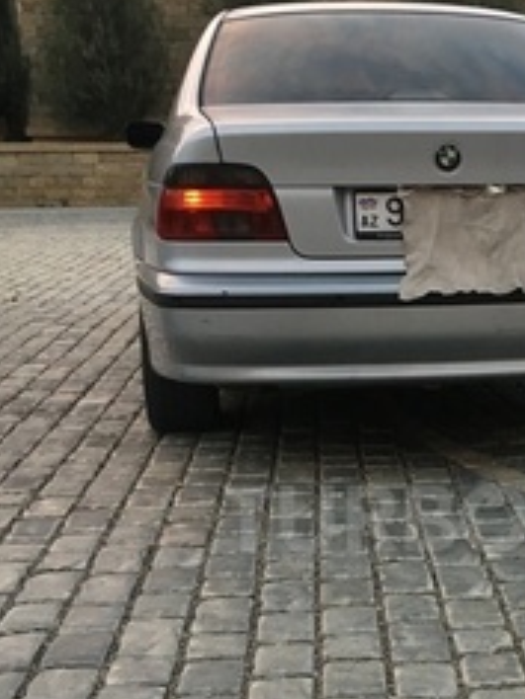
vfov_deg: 31.2
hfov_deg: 23.5
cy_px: 518
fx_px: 1234
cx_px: 451
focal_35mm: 61
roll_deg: -0.5
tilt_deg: -16.7
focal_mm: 4.15
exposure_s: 1/33
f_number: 2.2
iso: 80
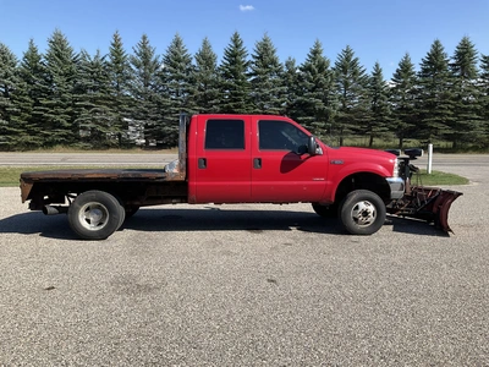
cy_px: 184
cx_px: 244
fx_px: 410
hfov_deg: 61.7
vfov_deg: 48.2
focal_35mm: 29
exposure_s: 1/1451
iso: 25
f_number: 1.8
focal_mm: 3
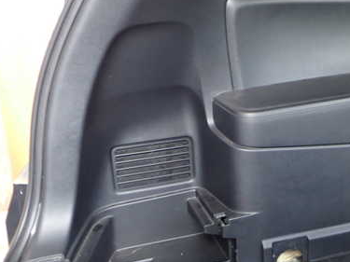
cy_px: 131
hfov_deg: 39.1
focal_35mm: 48
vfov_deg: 30.2
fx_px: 485
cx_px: 237
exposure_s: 1/30
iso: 250
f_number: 2.3
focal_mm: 5.4
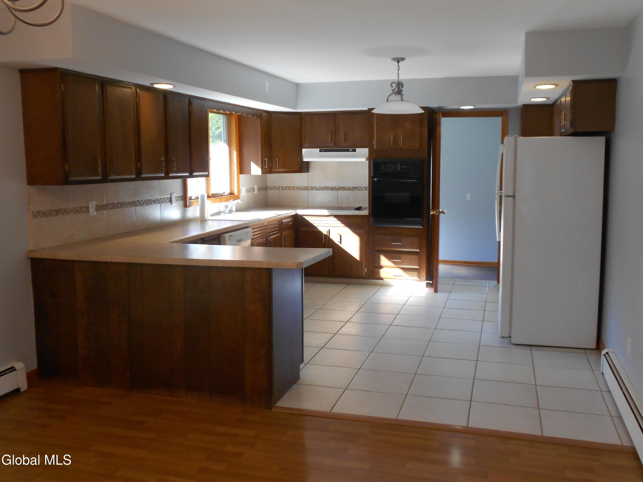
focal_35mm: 32
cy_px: 241
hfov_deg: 56.8
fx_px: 594
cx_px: 322
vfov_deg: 44.2
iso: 200
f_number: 3.6
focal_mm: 5.8
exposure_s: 1/30
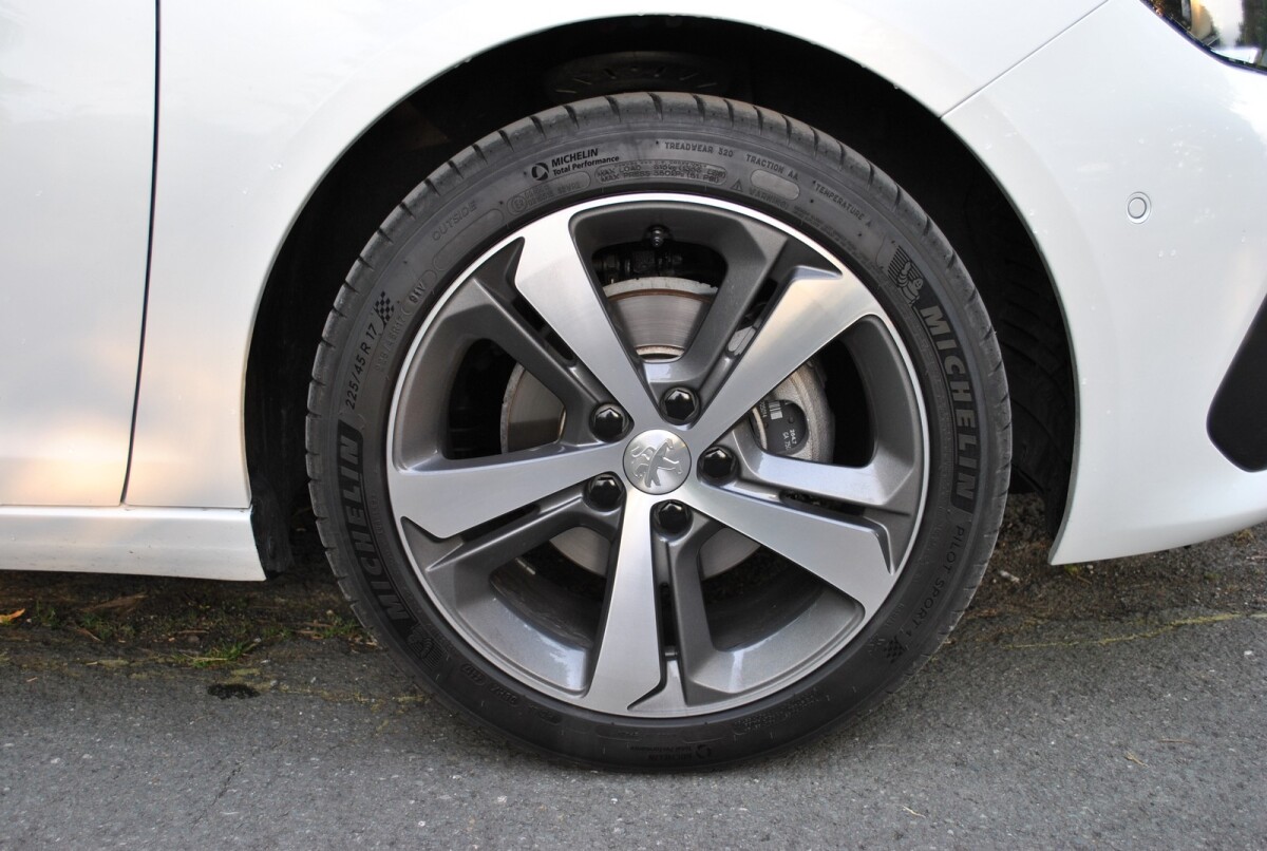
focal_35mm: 36
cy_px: 426
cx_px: 634
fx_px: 1270
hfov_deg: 53.0
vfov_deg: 37.1
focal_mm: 24
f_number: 4.5
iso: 200
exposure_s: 1/80
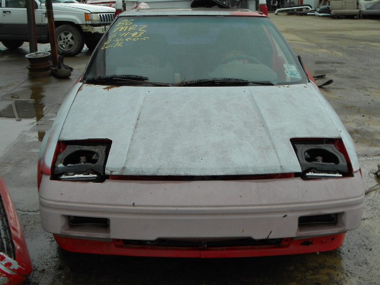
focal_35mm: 130
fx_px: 1427
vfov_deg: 11.4
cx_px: 190
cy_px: 142
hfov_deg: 15.2
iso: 80
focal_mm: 23
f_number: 6.5
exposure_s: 1/100
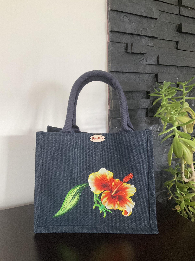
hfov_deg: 48.2
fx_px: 218
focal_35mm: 29
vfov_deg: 61.7
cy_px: 130
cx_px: 98
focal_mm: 3
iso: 200
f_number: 1.8
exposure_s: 1/60
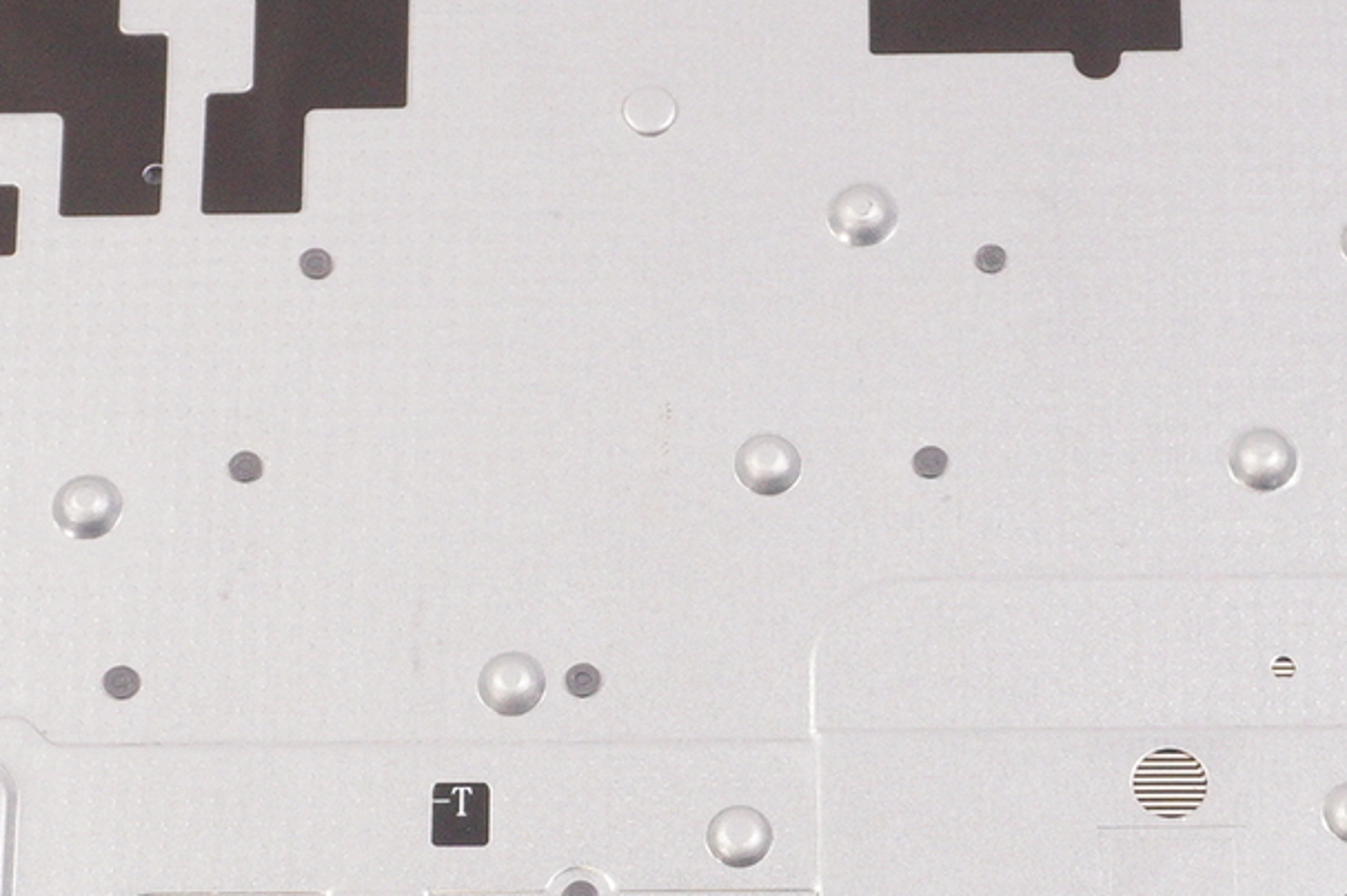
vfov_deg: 9.6
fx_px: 5312
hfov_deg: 14.4
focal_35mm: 142
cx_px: 612
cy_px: 688
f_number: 5.6
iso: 800
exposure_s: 1/160
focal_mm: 23
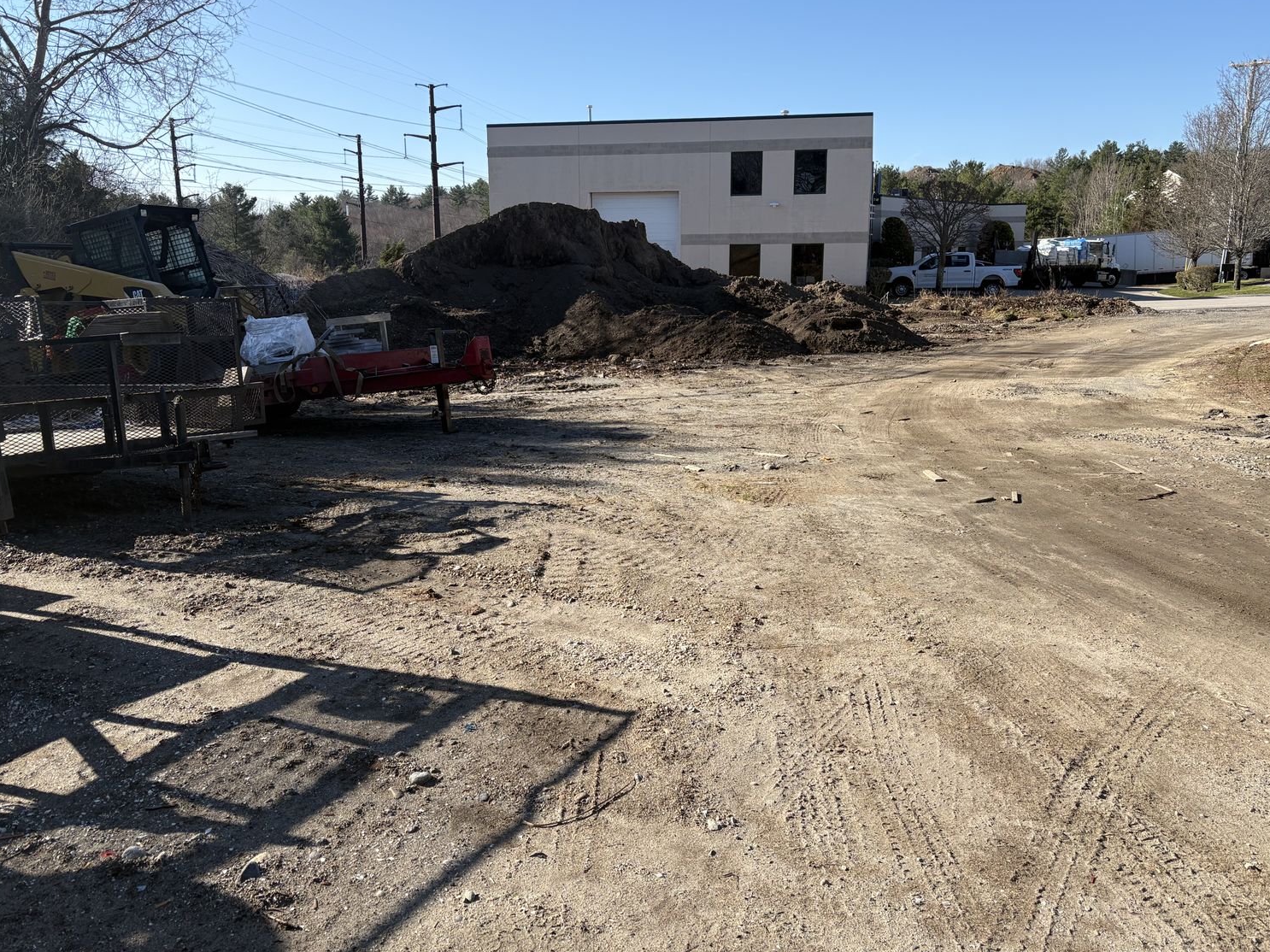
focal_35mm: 28
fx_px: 1027
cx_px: 654
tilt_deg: -12.2
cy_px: 467
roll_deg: +0.4
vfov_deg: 49.7
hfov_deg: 63.4
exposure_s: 1/2451
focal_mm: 5.96
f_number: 1.6
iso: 50
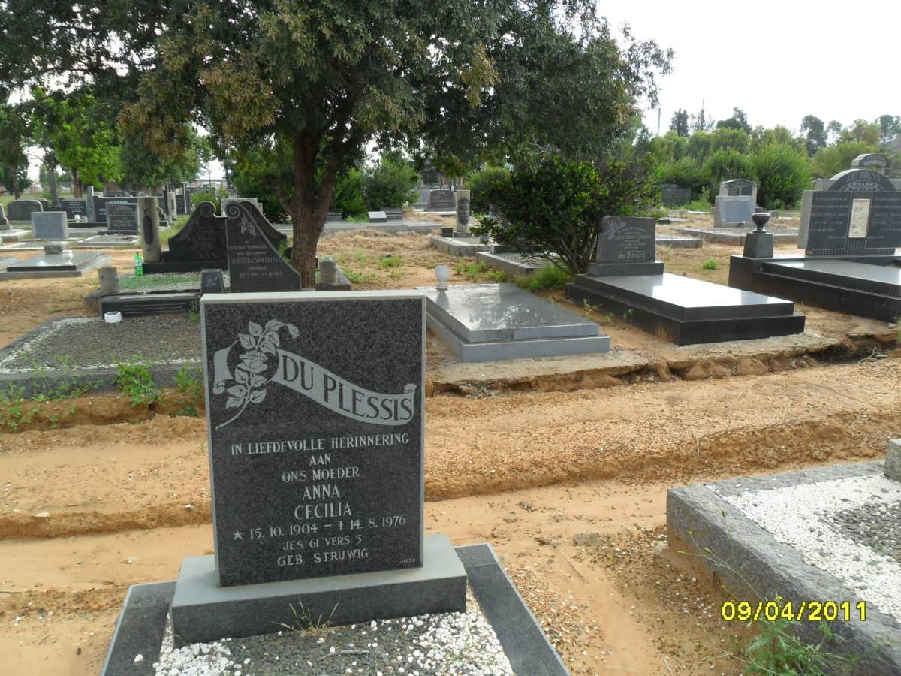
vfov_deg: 51.4
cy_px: 338
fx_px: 703
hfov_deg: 65.3
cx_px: 450
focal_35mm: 27
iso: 100
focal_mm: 4.9
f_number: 3.5
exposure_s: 1/250
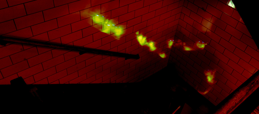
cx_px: 139
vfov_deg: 27.9
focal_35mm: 35
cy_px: 79
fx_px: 229
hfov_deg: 59.0
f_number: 22
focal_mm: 18
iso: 100
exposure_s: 15
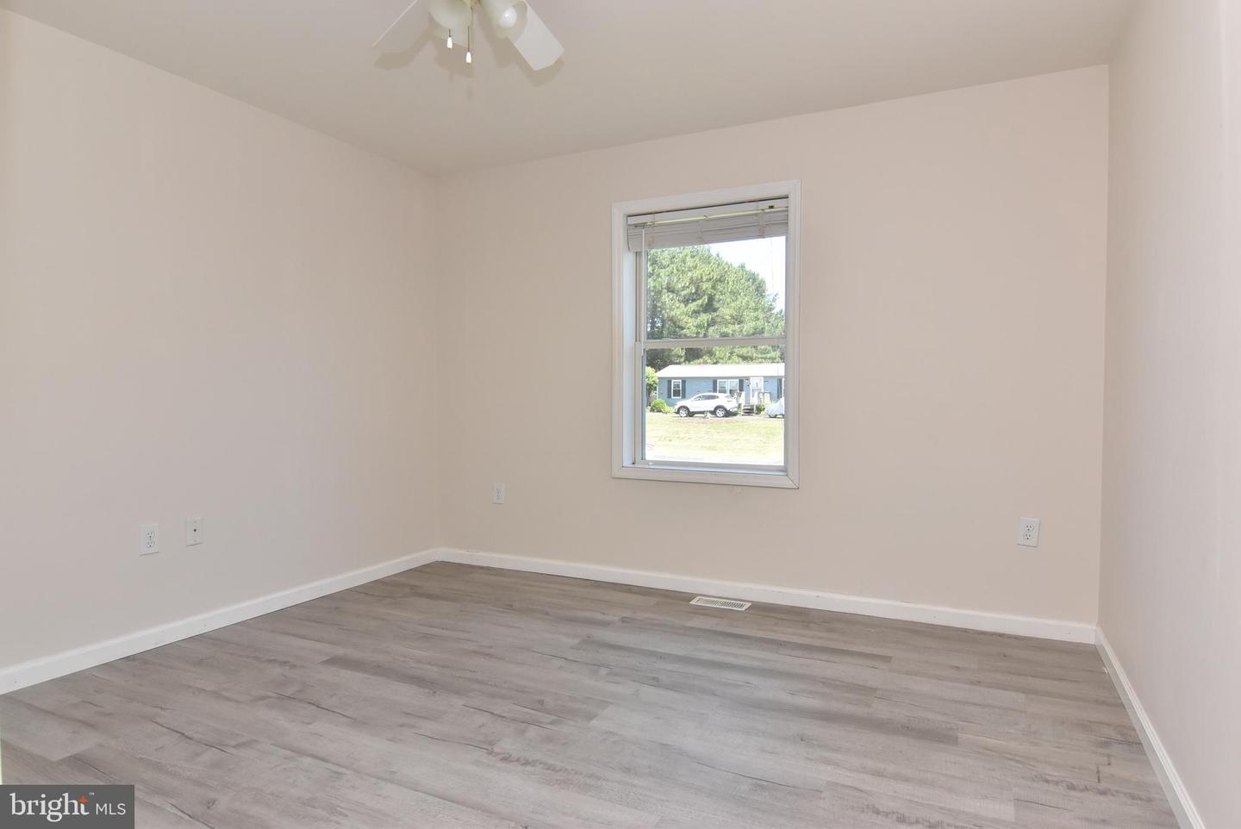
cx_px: 620
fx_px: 724
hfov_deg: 81.2
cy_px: 414
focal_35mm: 21
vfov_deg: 59.6
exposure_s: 1/125
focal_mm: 14
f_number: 10
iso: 800
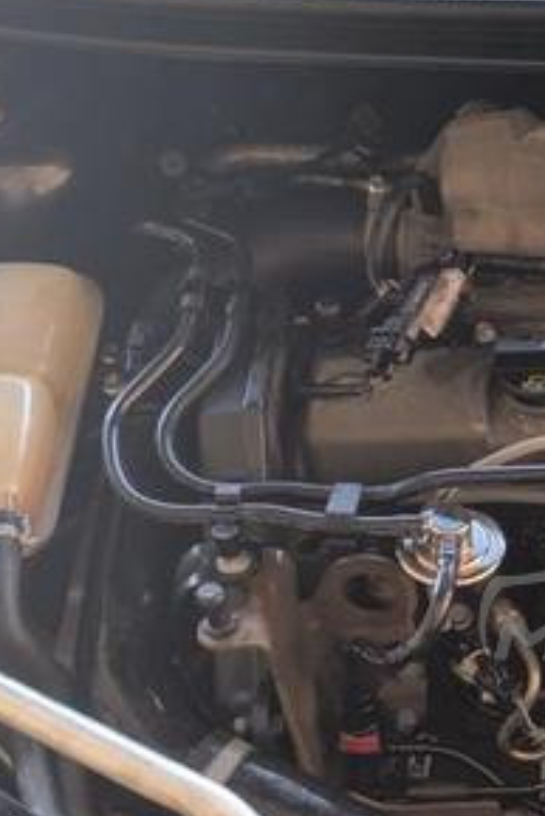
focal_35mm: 72
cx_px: 726
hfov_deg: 17.6
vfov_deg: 27.7
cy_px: 603
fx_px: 1633
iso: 640
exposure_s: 1/100
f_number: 1.65
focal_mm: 6.14
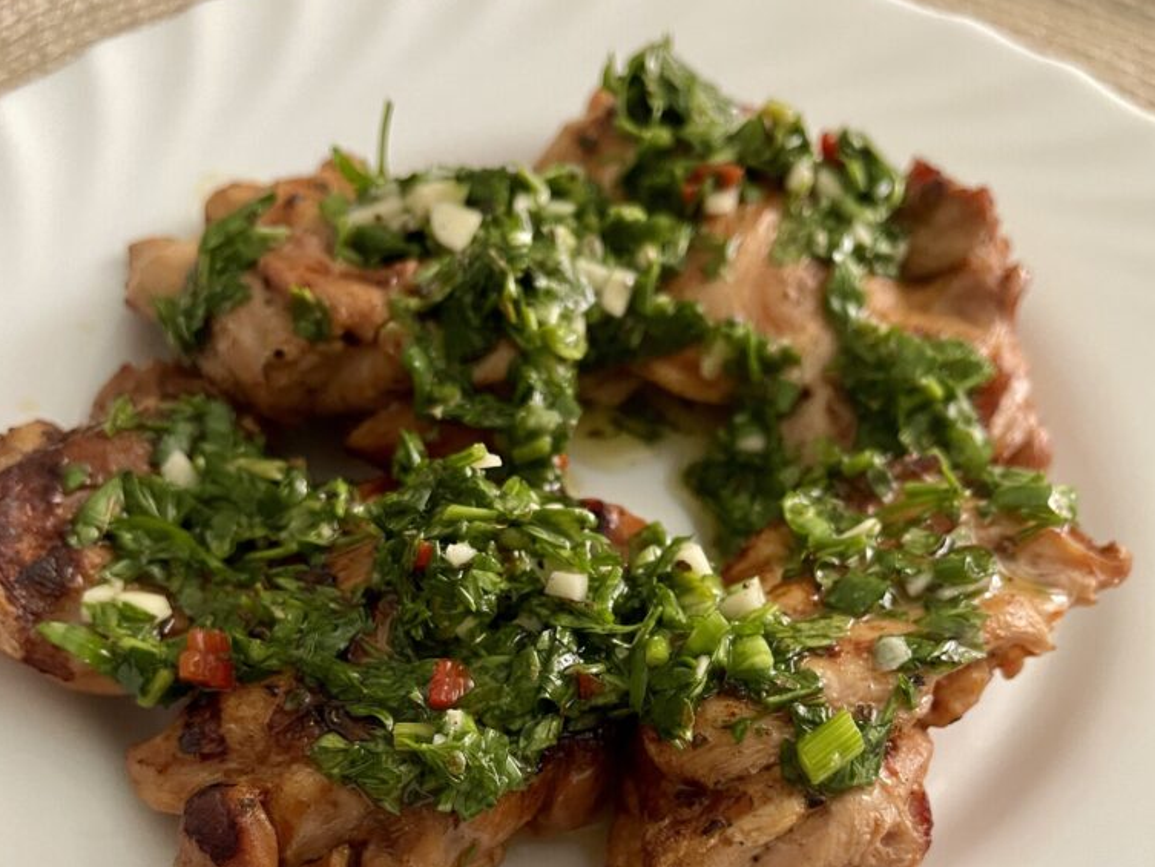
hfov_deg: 54.0
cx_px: 580
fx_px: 1135
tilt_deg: -56.9
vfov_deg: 40.0
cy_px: 700
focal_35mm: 34
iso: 320
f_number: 1.6
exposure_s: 1/60
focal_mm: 5.1
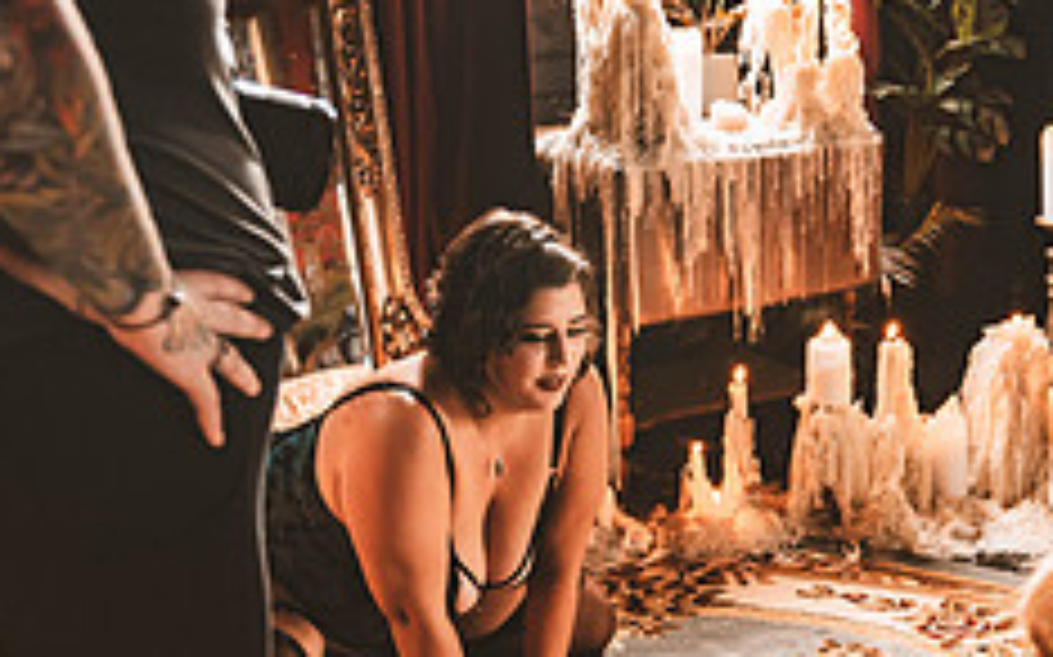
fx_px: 2323
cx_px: 702
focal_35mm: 81
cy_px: 677
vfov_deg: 15.8
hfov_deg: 25.4
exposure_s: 1/125
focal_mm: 32
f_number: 2.8
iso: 800
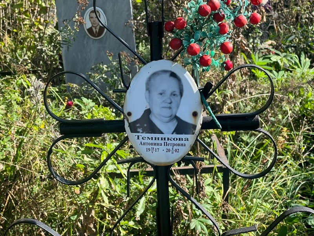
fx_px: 698
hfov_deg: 25.3
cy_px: 118
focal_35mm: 77
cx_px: 157
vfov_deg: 19.1
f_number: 2.8
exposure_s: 1/155
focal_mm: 9
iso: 32
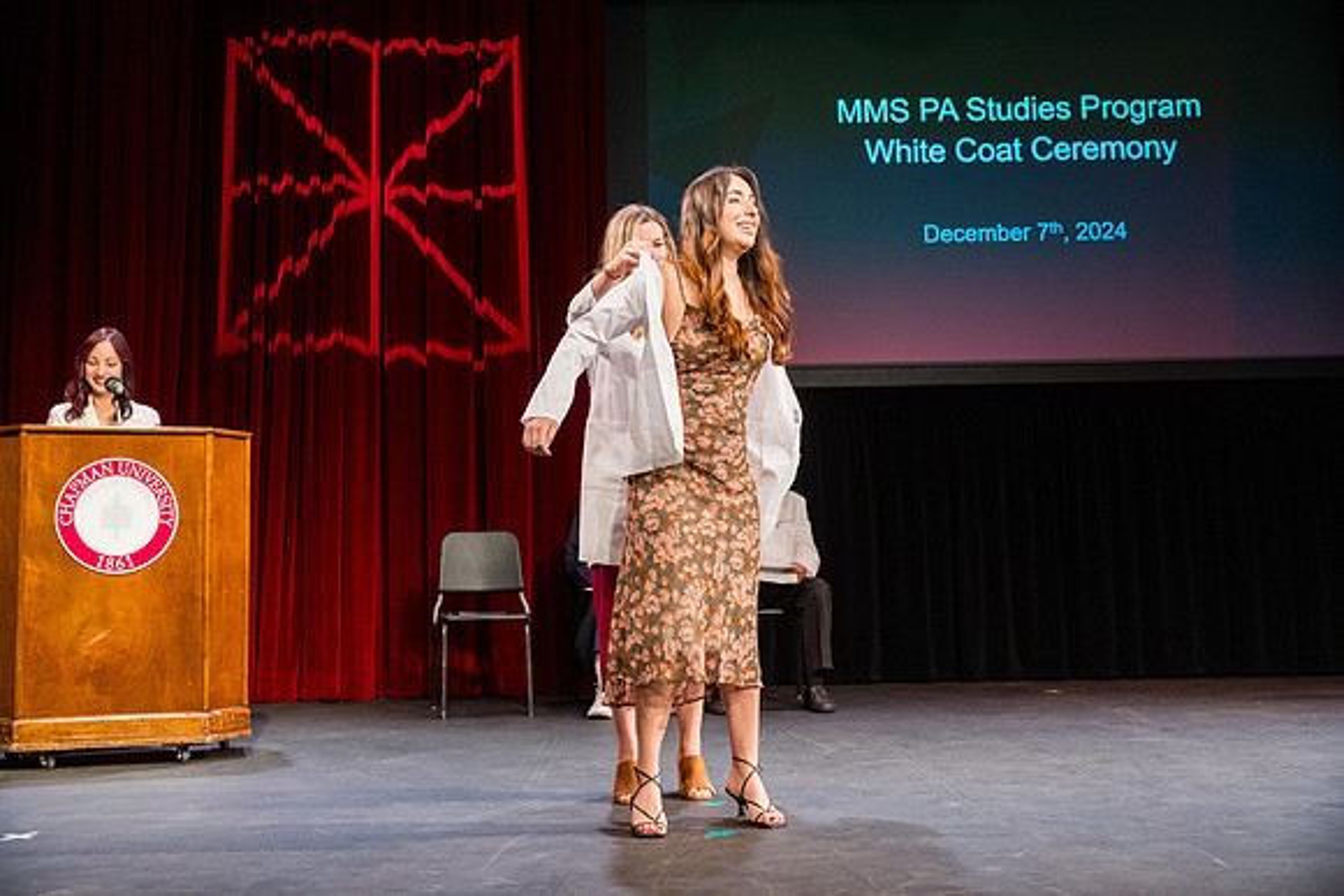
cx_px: 672
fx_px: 1482
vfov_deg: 33.7
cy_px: 448
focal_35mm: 40
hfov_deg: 48.8
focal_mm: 39.7
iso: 1250
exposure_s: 1/320
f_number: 3.5
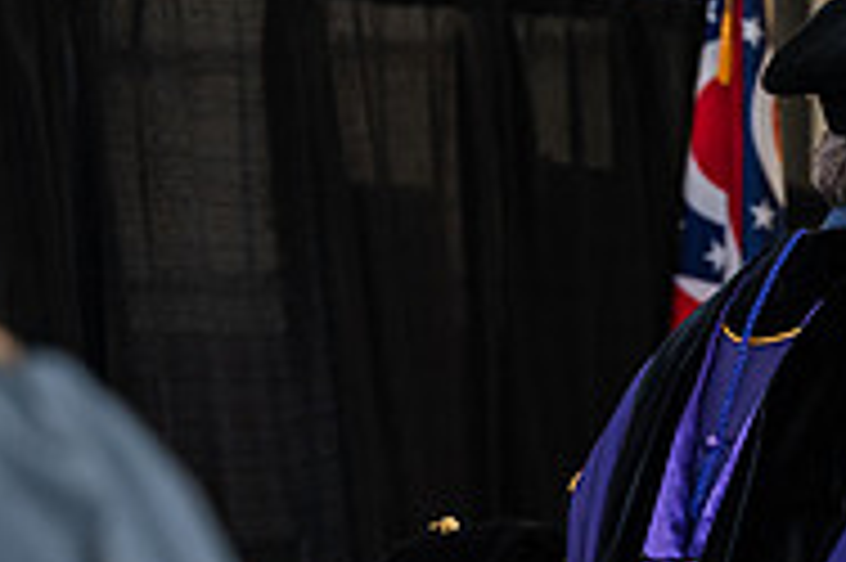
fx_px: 5071
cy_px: 564
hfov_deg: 9.4
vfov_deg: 6.3
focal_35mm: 216
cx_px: 1138
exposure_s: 1/200
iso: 1250
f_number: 4.5
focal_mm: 70
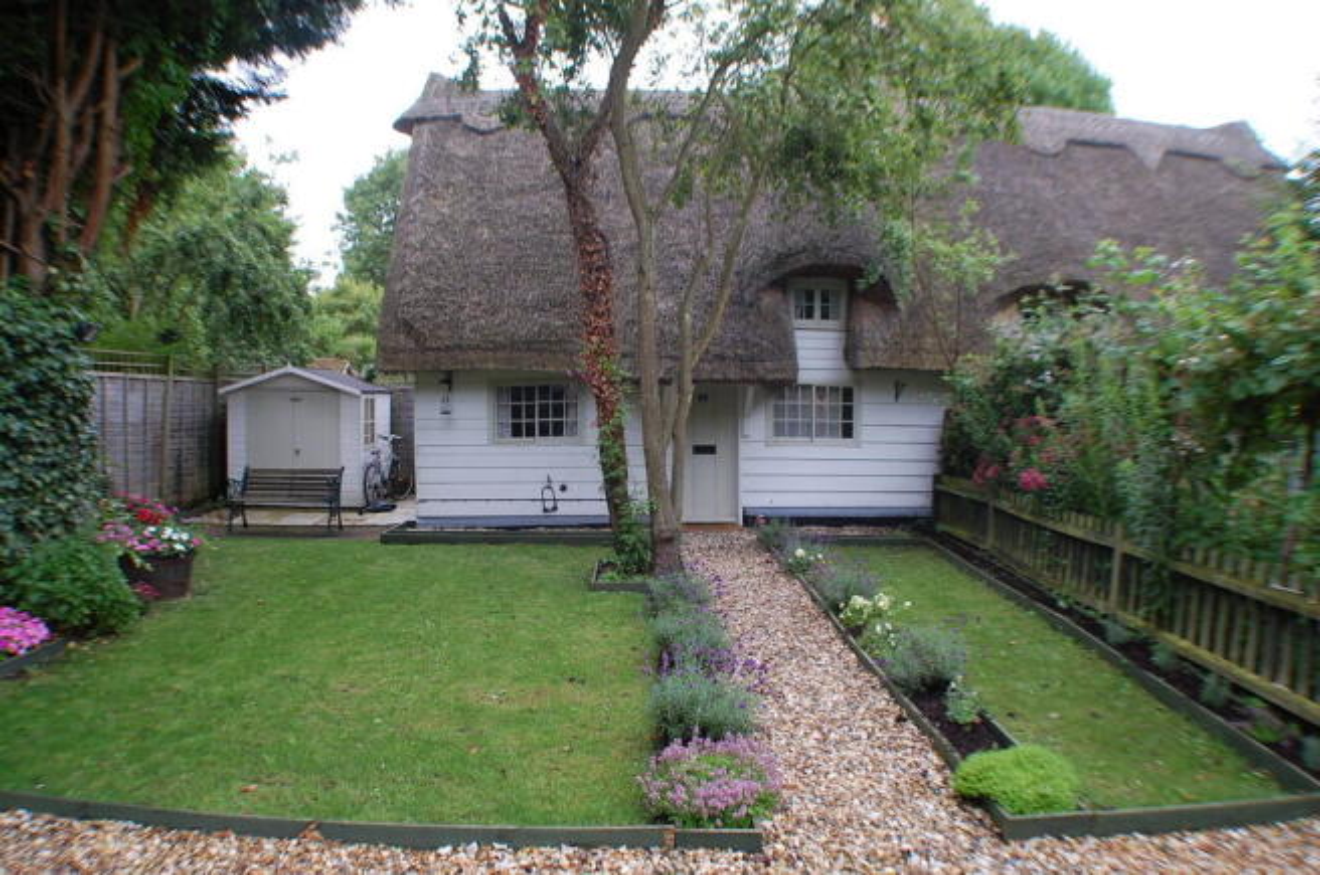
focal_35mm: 30
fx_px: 1098
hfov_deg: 62.0
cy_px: 438
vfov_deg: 43.5
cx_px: 660
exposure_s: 1/100
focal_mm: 20
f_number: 5
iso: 400
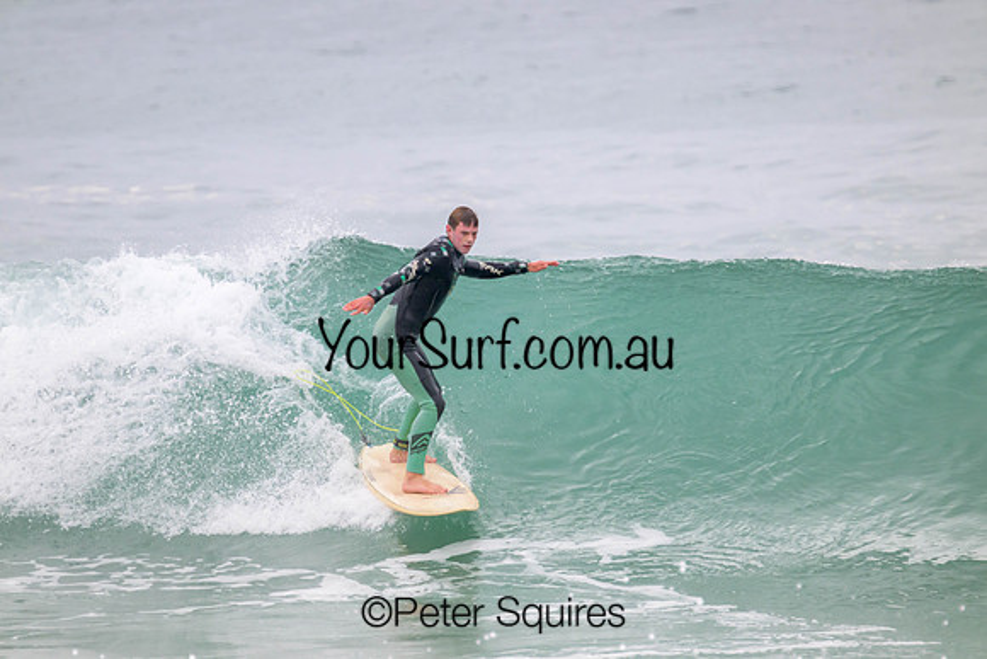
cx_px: 494
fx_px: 21937
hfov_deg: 2.6
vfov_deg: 1.7
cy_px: 330
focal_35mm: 800
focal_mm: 800
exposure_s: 1/2000
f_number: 11
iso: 1400
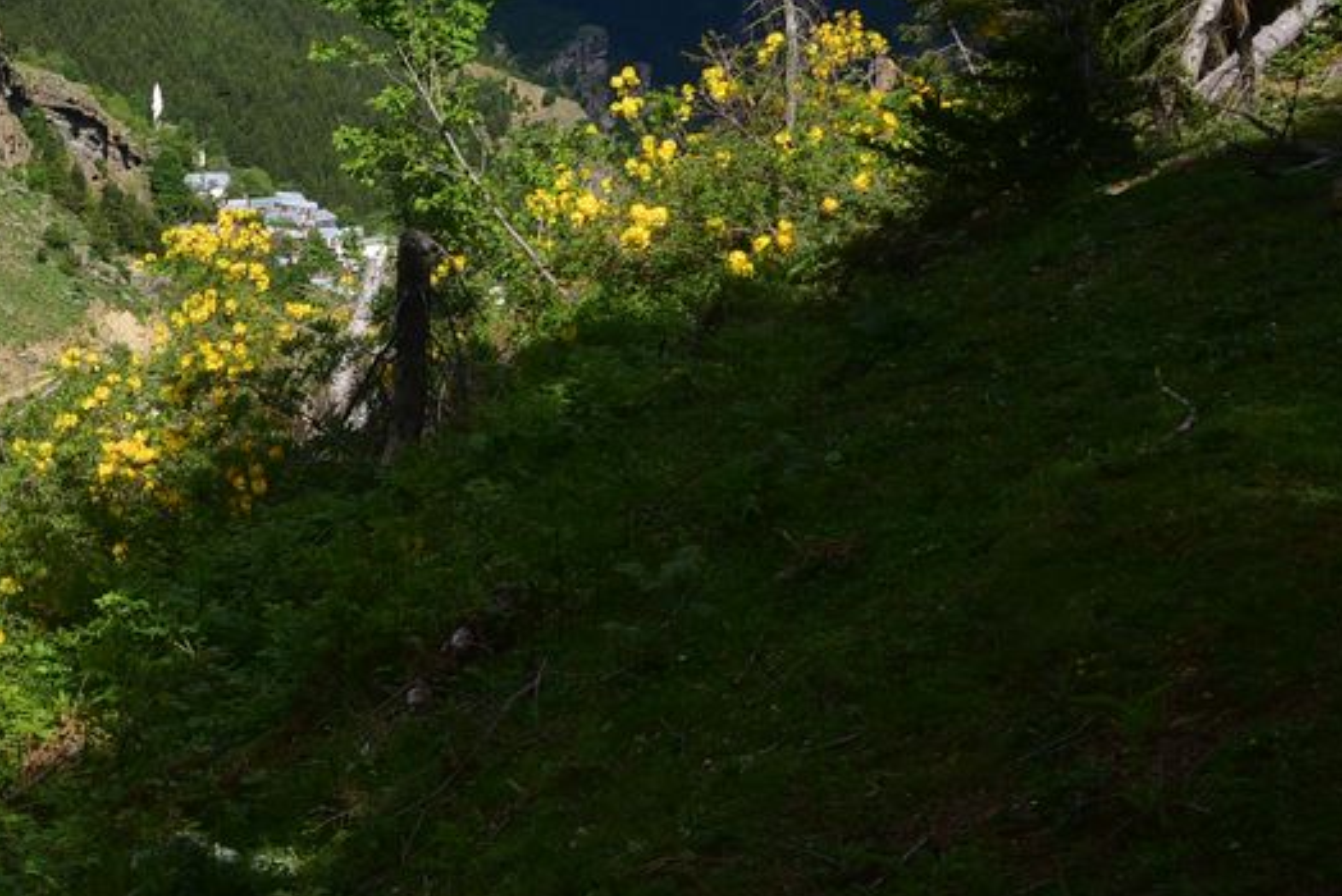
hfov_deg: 16.0
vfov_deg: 11.0
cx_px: -133
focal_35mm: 124
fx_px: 4625
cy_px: 122
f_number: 18
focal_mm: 50
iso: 200
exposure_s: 1/125
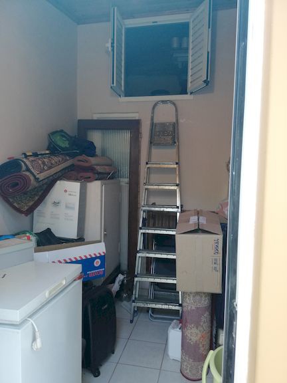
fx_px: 298
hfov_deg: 51.4
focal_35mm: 27
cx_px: 144
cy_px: 192
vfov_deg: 65.3
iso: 200
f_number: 2.2
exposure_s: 1/33.3
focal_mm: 3.81
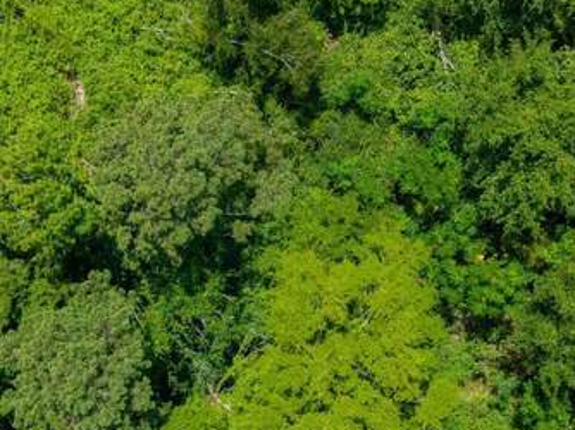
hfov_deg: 21.3
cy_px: 415
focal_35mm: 92
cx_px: 248
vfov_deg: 15.8
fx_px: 1527
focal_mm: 8.67
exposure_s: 1/5000
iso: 160
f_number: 1.8
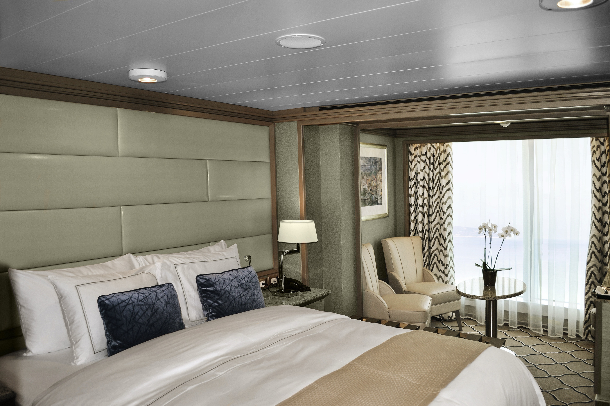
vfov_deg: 47.9
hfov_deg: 67.4
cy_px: 203
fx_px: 457
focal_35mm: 27
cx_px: 305
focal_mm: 18
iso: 160
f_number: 4
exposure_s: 1/125
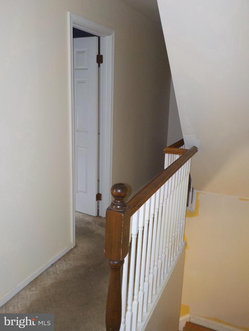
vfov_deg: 60.0
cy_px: 166
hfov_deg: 46.8
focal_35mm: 30
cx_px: 124
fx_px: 288
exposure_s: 1/30
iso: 200
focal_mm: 4.1
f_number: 3.3
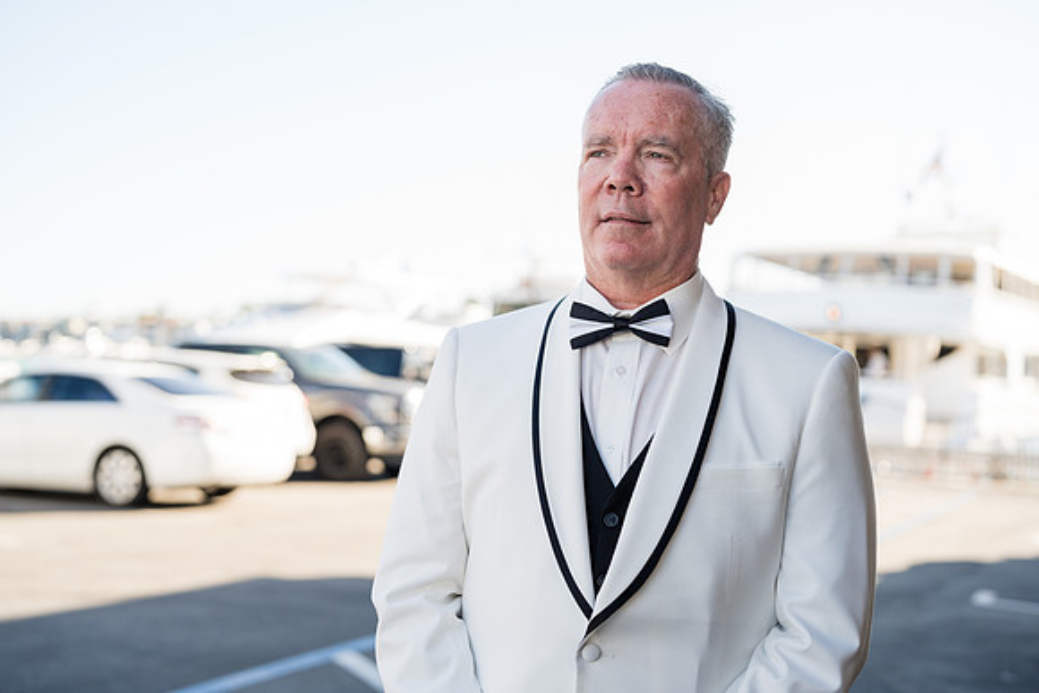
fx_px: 1443
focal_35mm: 50
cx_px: 520
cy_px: 346
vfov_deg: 27.0
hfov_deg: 39.6
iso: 125
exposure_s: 1/500
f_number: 2.8
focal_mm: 50
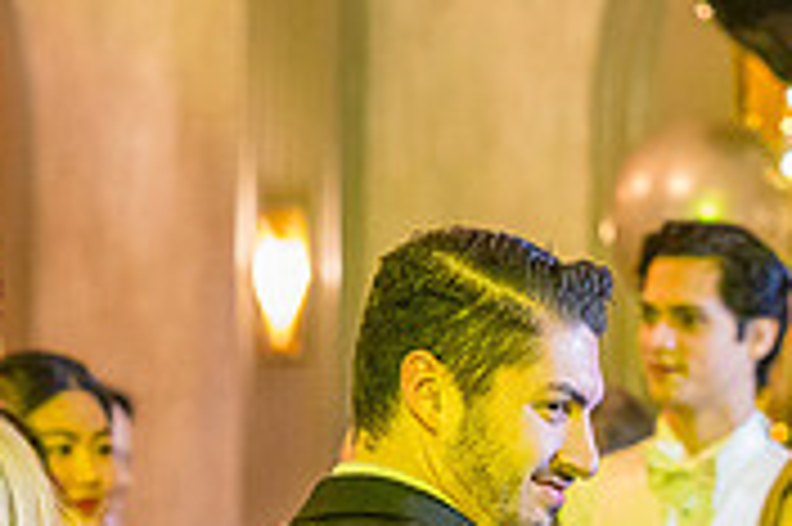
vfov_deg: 5.6
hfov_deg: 8.6
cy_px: 834
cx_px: 446
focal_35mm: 241
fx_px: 5297
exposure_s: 1/30
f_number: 3.2
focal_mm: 73
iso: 6400
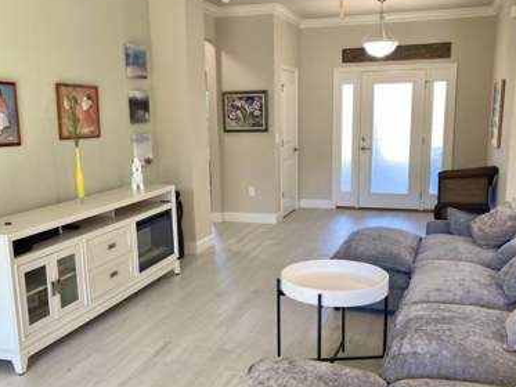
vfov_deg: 39.5
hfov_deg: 51.3
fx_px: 537
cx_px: 261
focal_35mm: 36
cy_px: 227
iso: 64
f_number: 1.8
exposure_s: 1/60
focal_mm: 3.99
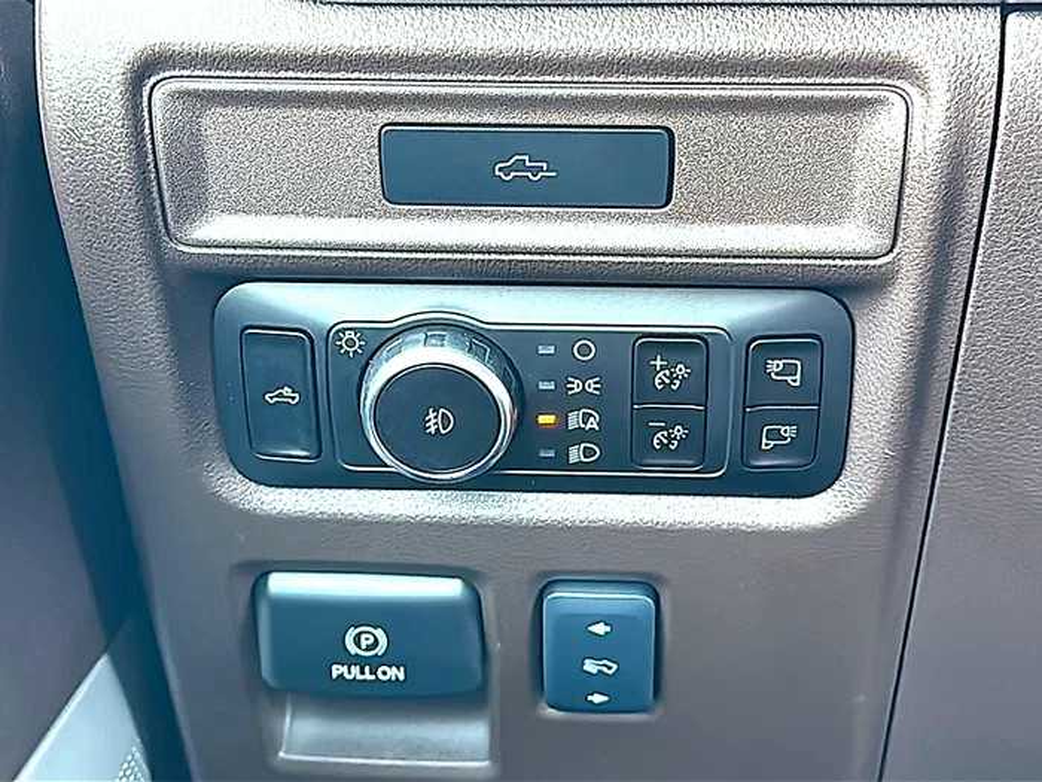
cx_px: 521
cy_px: 391
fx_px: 1475
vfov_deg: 29.7
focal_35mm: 49
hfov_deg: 38.9
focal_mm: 6.86
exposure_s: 1/135
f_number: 1.78
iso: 400
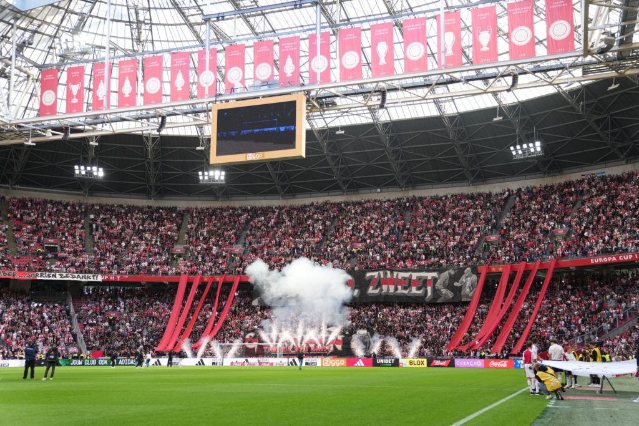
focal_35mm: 42
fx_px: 746
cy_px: 213
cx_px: 320
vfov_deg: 31.9
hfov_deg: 46.4
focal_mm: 42
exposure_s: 1/2500
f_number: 2.8
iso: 1600
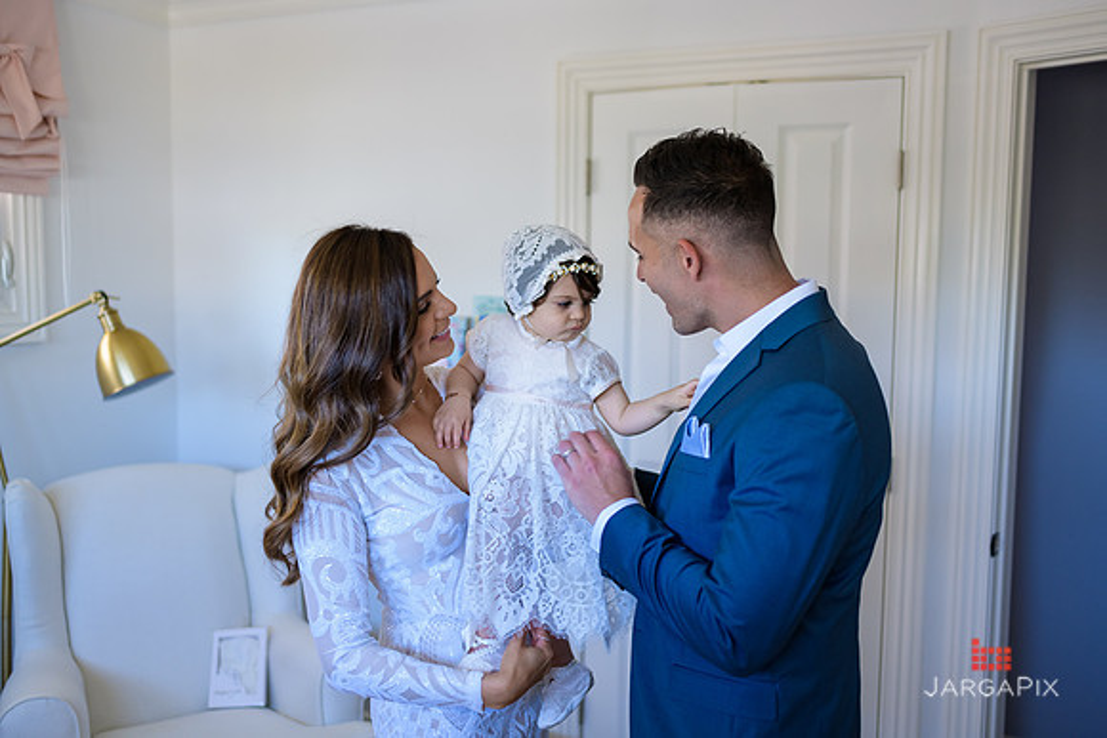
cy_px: 369
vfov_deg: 37.9
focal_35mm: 35
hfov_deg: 54.4
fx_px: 1076
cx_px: 554
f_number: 2
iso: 500
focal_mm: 35
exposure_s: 1/125
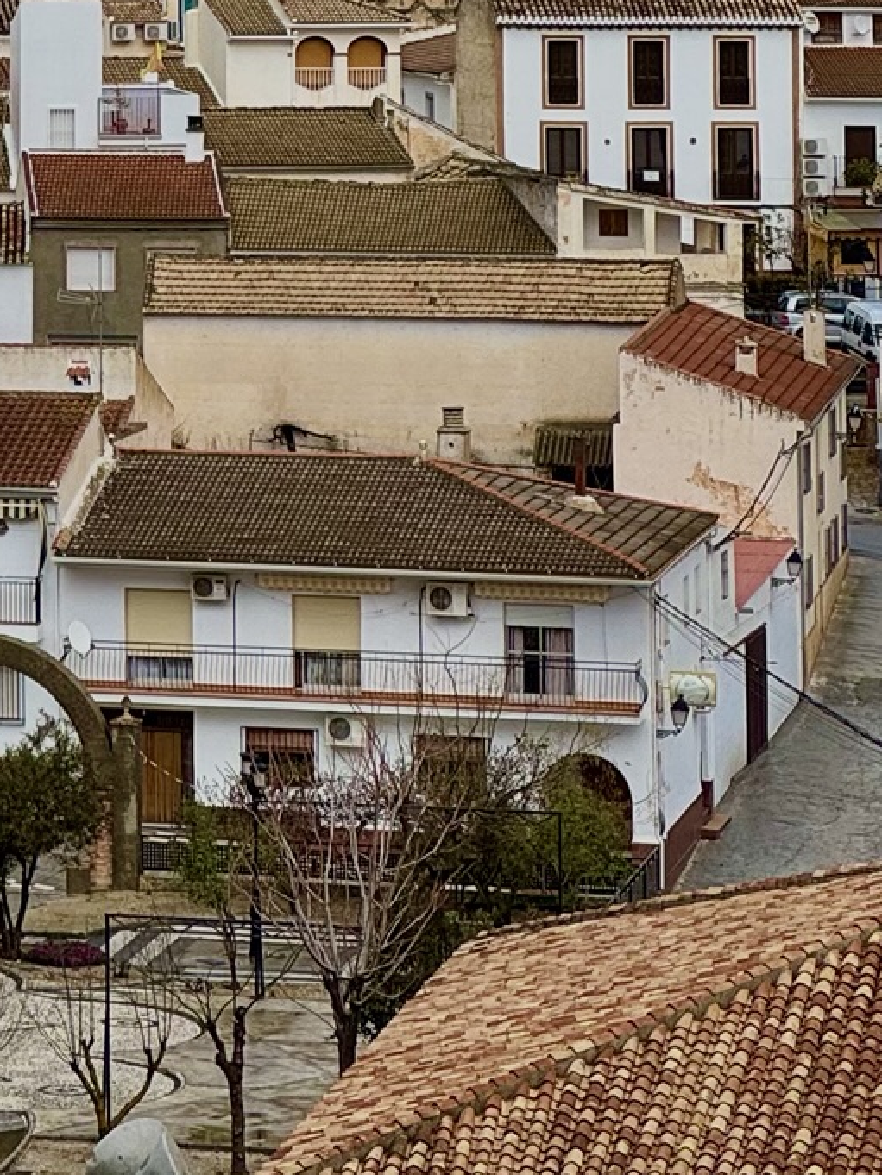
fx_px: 7675
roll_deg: -0.3
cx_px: -343
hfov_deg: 6.5
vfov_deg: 8.6
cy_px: -523
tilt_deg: +2.3
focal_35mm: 226
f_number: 2.8
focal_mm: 9
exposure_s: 1/874
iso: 25
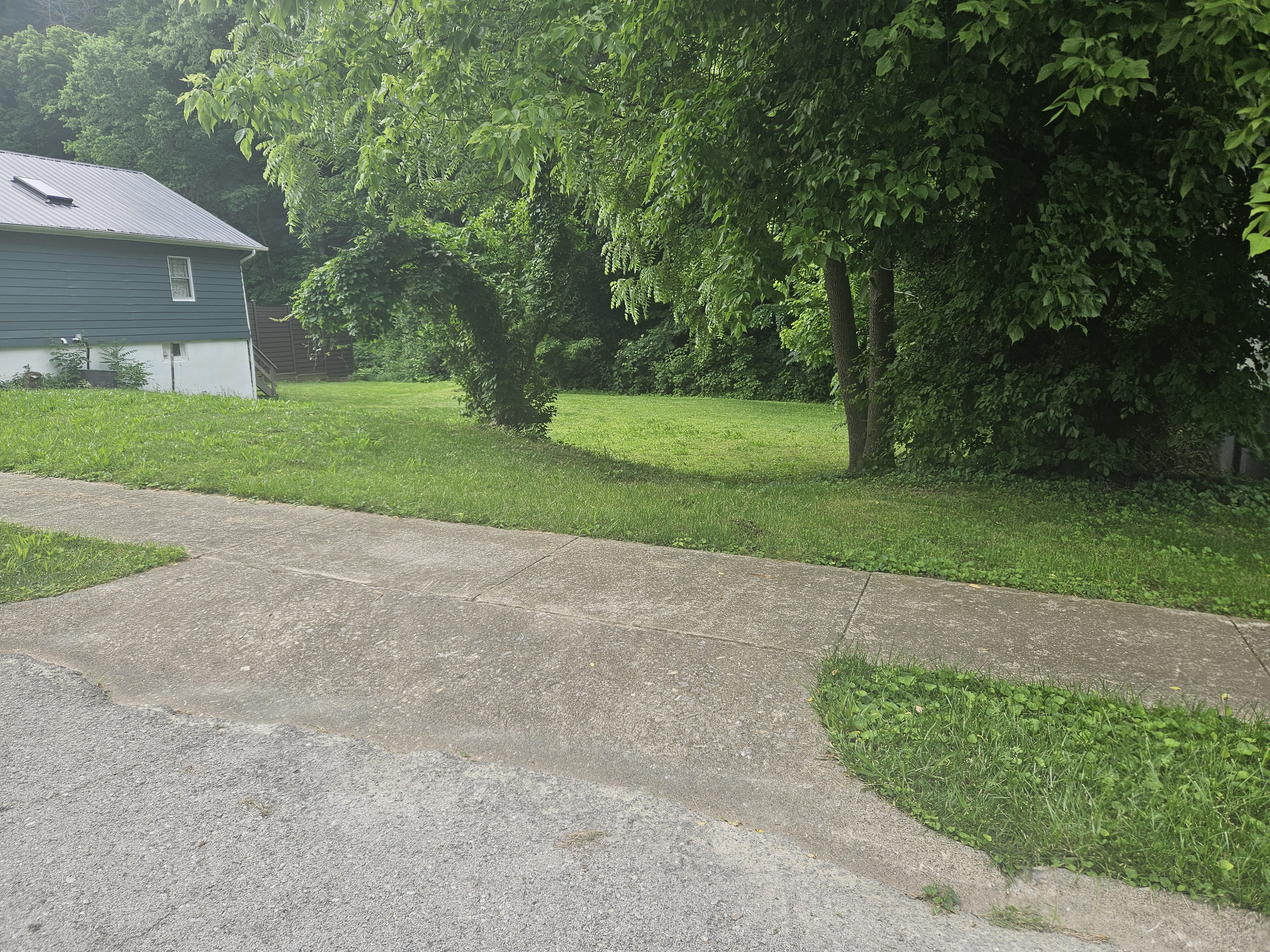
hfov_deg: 73.9
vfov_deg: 58.9
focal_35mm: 23
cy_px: 476
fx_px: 844
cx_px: 635
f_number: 1.8
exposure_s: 1/479
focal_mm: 5.4
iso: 25
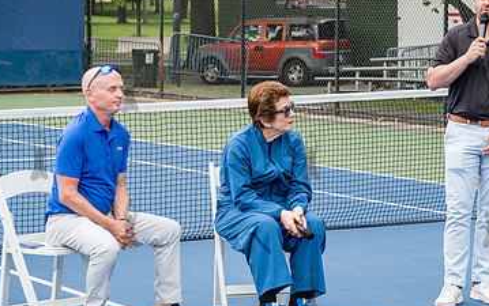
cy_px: 125
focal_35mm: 134
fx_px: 1787
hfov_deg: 15.5
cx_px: 327
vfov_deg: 9.8
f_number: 4.5
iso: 200
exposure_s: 1/125
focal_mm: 70
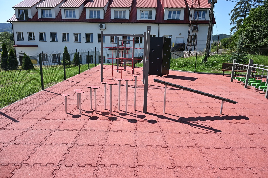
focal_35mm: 24
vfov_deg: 53.1
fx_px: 179
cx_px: 134
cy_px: 89
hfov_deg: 73.7
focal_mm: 24
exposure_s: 1/320
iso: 100
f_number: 6.3
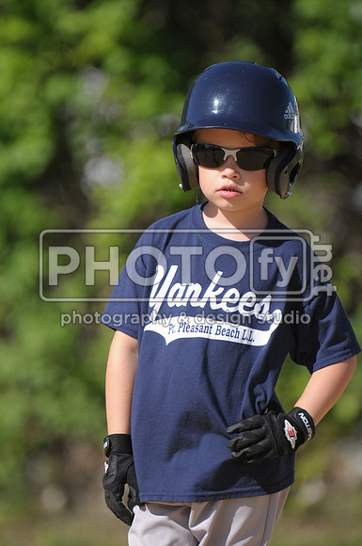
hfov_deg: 2.3
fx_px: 9076
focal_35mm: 600
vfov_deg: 3.4
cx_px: 181
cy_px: 273
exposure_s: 1/4000
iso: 640
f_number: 4
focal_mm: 400
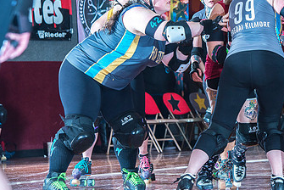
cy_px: 61
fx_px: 1776
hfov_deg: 9.1
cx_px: 234
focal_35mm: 225
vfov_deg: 6.1
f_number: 7.1
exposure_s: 1/160
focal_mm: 130
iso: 800
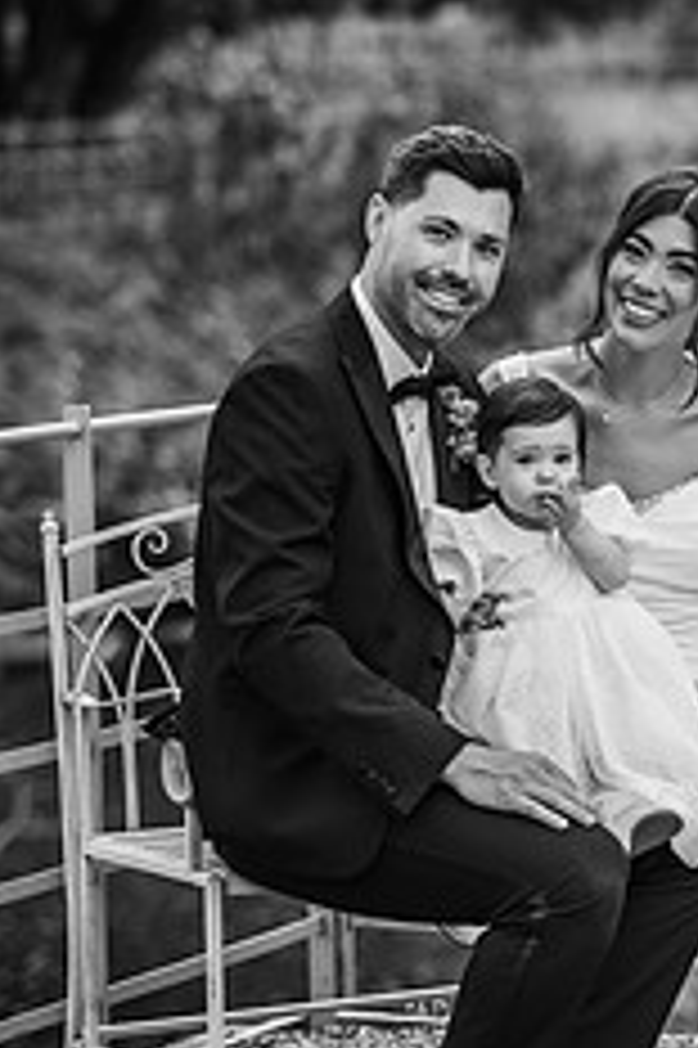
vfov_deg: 12.5
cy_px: 607
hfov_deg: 8.3
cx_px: 624
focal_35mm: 164
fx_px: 4776
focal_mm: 85
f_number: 2.2
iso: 100
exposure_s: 1/1000
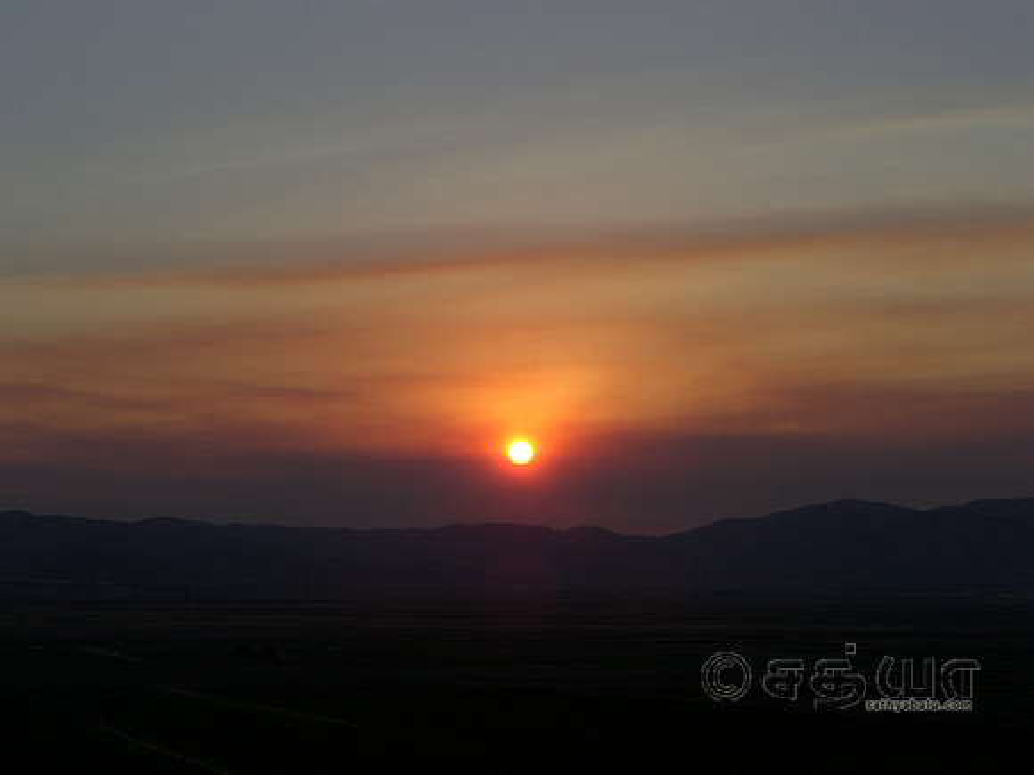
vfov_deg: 18.4
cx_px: 517
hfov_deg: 24.4
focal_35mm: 80
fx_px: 2390
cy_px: 388
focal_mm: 16.6
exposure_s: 1/400
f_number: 6
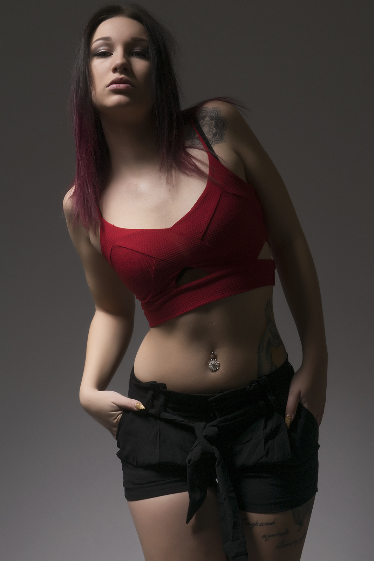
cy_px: 280
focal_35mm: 82
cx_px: 187
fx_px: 1285
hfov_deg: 16.6
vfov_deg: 24.6
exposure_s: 1/100
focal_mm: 55
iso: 200
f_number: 18
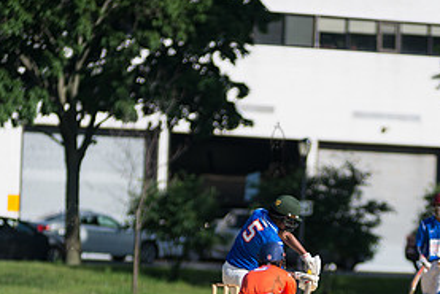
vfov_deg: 3.3
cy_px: 303
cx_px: 276
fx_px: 5124
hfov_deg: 4.9
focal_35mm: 419
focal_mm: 200
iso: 200
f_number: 2.8
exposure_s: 1/4000
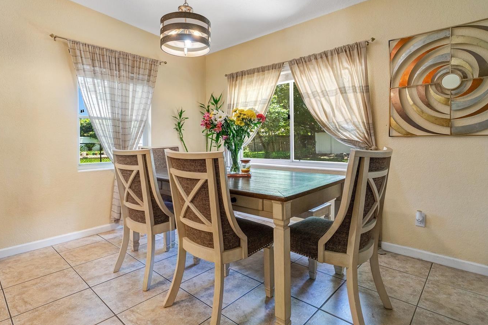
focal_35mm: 19
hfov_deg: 86.9
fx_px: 257
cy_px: 140
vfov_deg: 64.2
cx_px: 235
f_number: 7.1
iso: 800
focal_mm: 16
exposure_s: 1/40
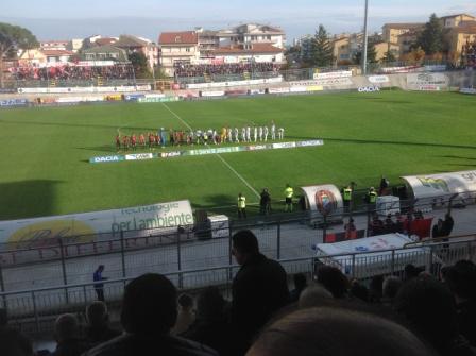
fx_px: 481
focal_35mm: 35
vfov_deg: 40.6
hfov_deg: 52.7
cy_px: 178
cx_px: 238
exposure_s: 1/1163
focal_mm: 4.28
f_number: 2.4
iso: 50
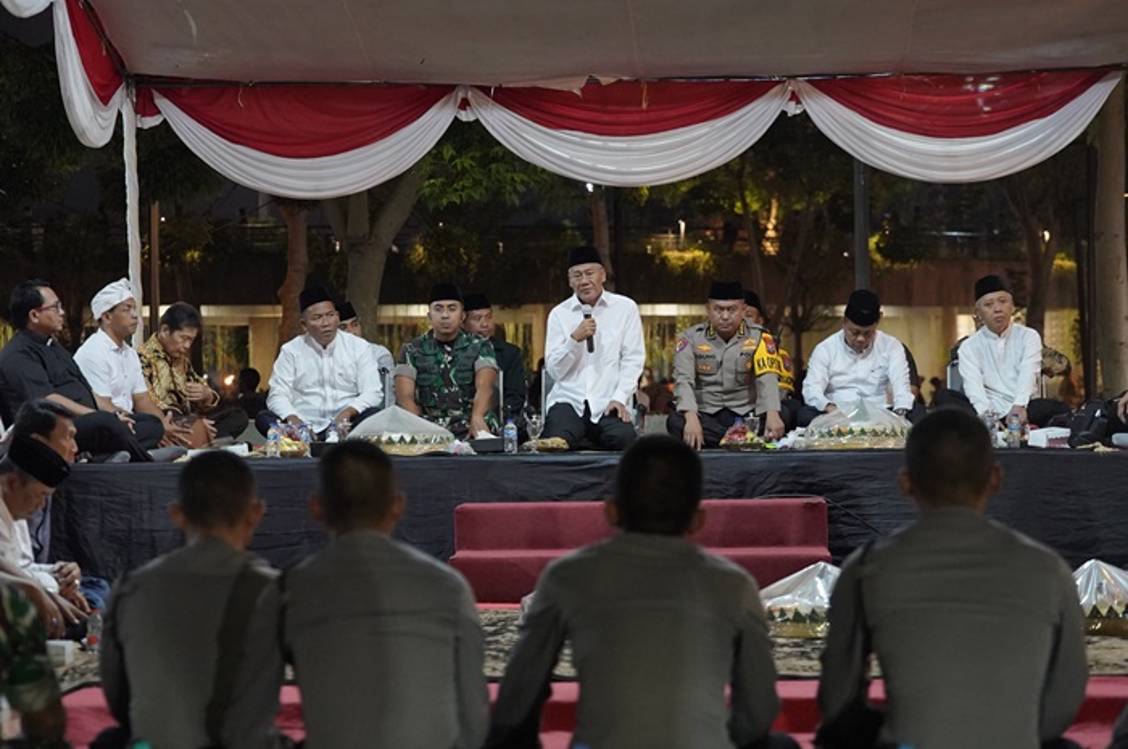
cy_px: 374
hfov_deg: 19.5
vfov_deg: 13.0
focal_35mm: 105
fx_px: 3286
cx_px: 564
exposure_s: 1/125
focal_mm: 70
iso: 3200
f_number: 2.8
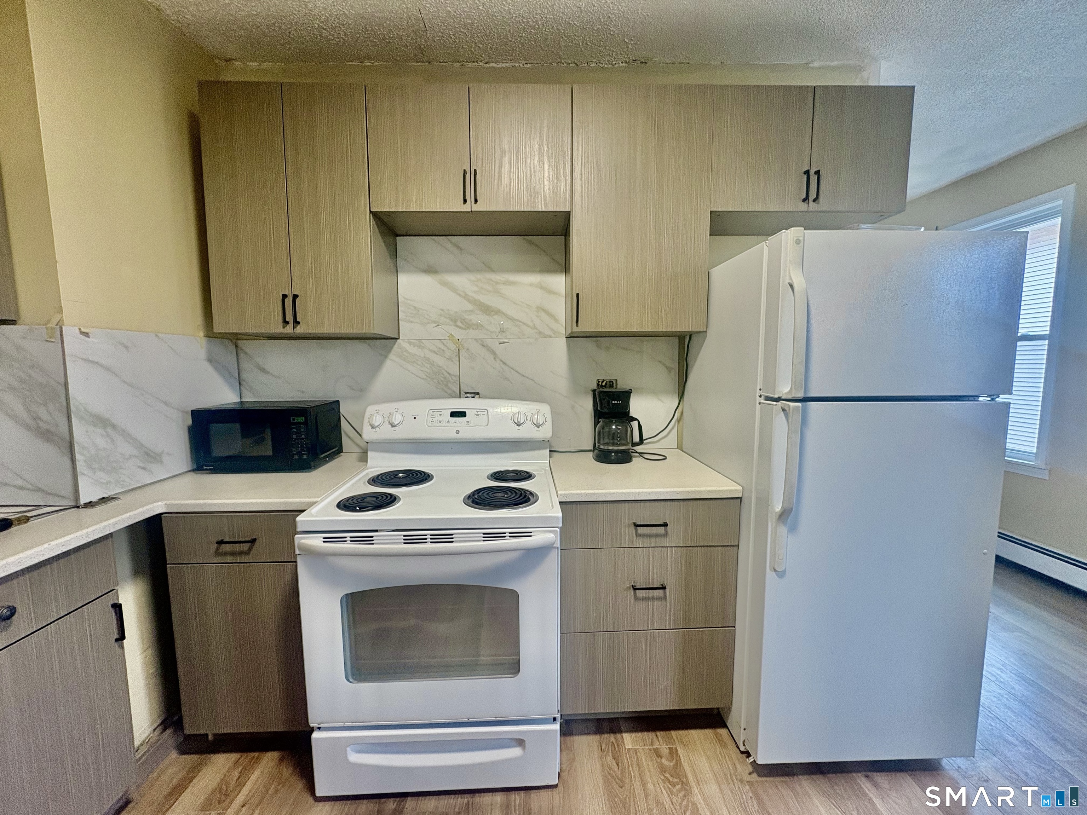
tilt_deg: -4.4
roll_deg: -0.1
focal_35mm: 14
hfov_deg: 102.1
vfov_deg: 85.7
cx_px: 544
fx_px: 440
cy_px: 408
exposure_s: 1/60
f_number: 2.2
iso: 200
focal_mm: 2.22
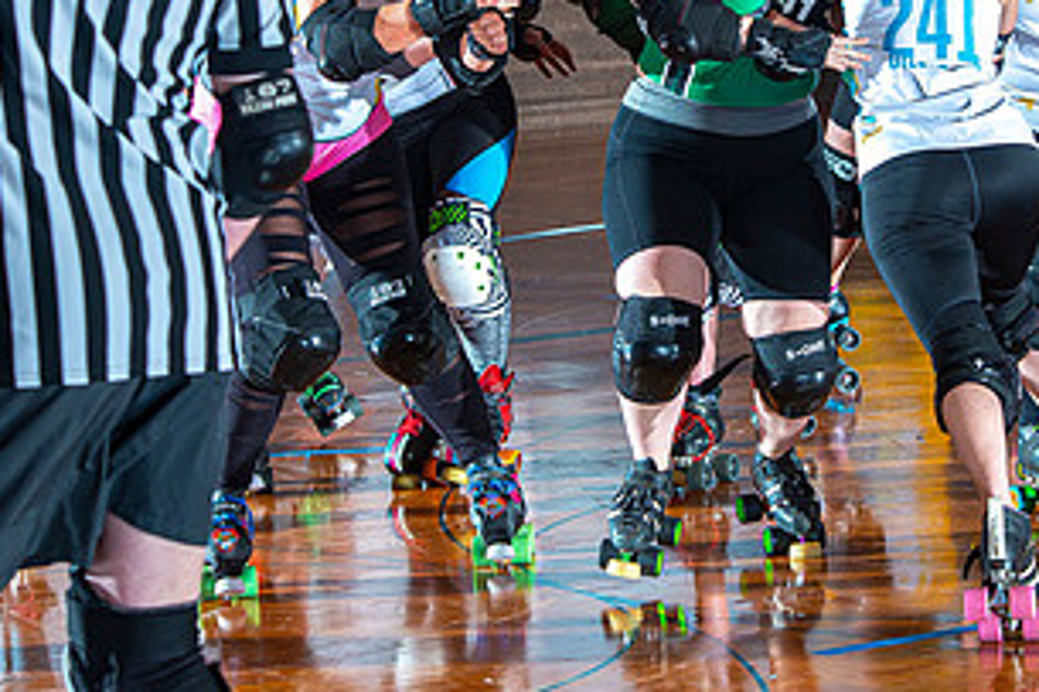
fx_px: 5394
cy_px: 149
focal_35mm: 187
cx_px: 734
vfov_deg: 7.3
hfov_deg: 11.0
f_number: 7.1
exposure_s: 1/160
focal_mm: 95
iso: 640
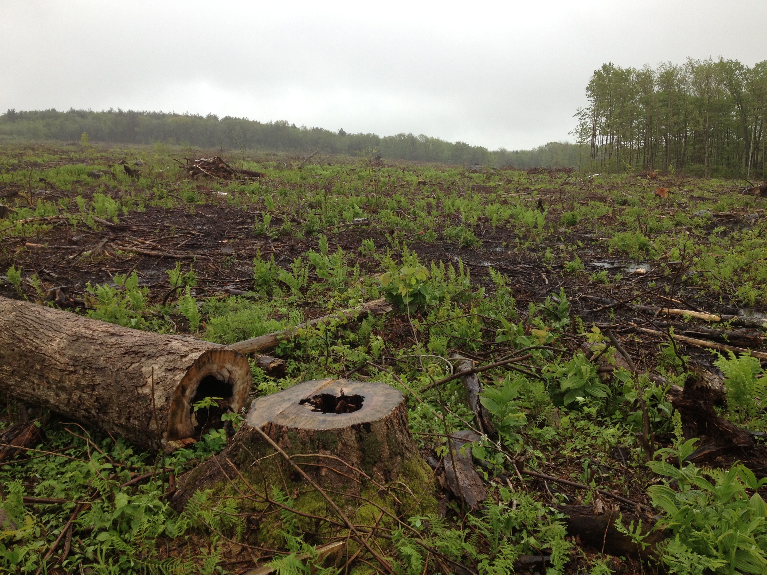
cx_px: 384
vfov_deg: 40.7
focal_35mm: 35
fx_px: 776
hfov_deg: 52.6
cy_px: 288
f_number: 2.4
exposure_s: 1/120
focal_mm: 4.28
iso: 50
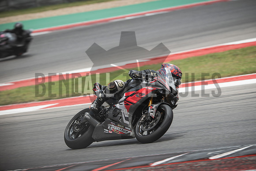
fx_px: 2134
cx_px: 128
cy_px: 86
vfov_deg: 4.6
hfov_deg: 6.9
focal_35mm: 300
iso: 125
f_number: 4
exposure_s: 1/400
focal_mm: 200
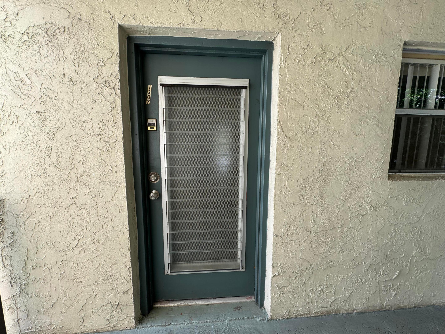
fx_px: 180
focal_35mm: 14
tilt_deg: -7.2
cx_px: 222
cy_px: 167
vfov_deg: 85.7
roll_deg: -0.5
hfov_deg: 102.1
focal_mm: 2.22
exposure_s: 1/133
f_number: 2.2
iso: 40
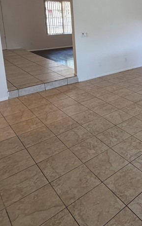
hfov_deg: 34.1
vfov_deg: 55.1
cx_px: 149
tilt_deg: -11.3
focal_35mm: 33
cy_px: 54
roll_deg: -0.4
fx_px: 204
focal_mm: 2.22
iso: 320
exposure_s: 1/120
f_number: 2.2
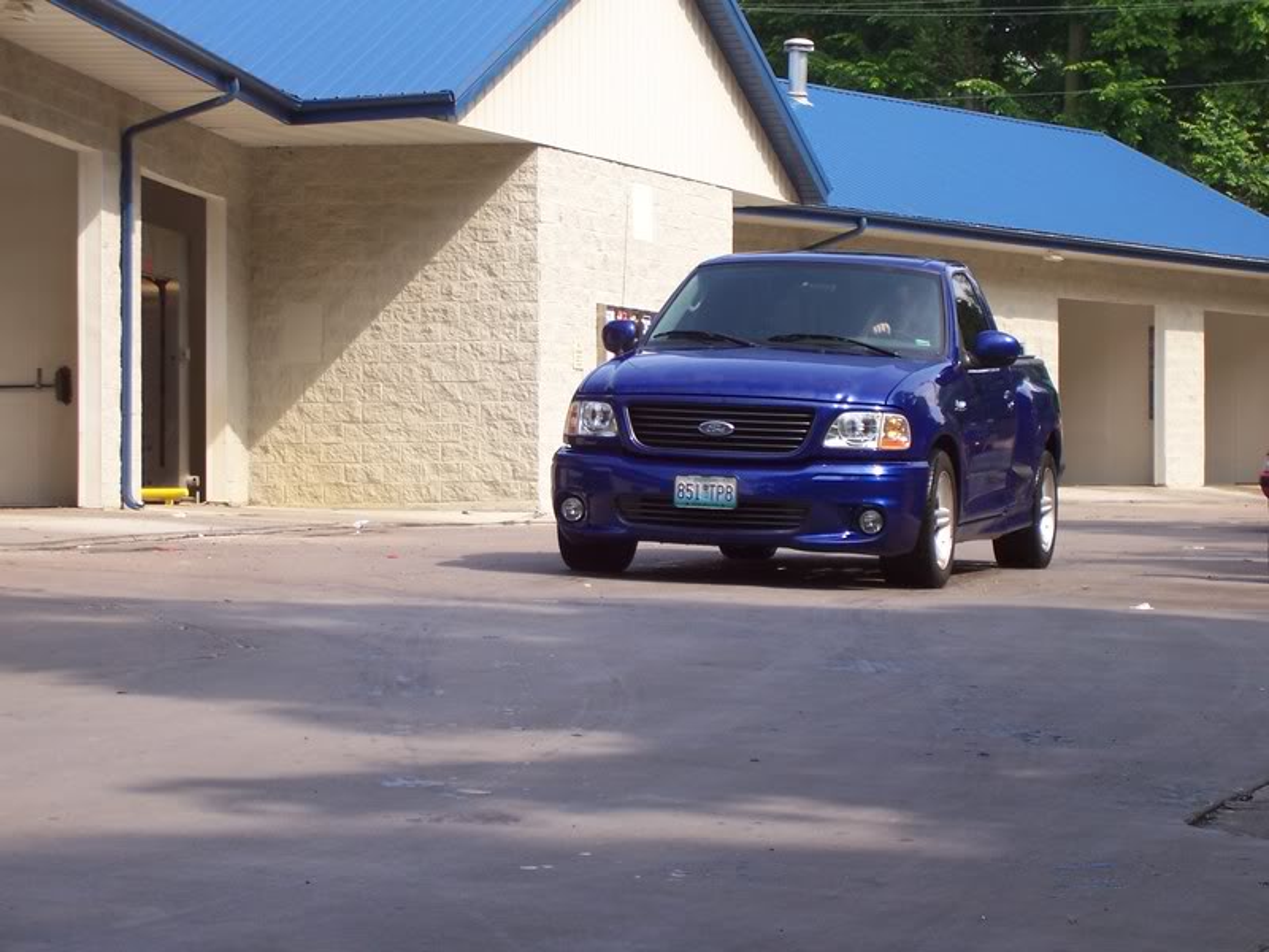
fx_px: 3739
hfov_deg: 19.3
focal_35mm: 102
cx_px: 634
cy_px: 476
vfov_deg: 14.5
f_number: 4.6
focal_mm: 16.8
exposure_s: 1/350
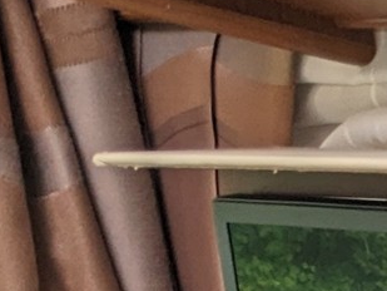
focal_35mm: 181
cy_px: 818
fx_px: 2024
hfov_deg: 9.3
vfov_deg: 7.4
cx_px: 1055
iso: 54
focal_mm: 4.38
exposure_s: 1/34.3
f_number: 1.73
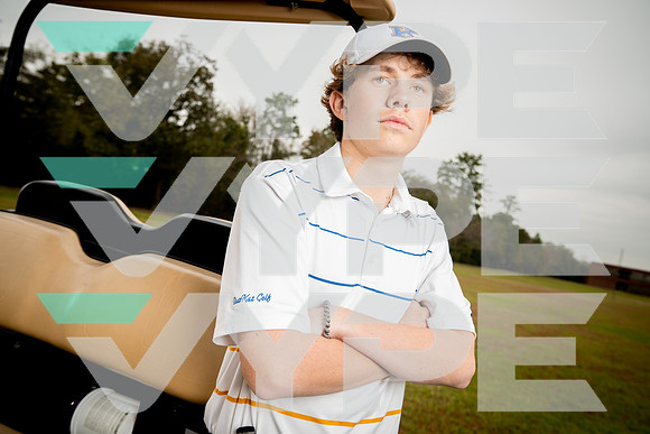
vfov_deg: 45.0
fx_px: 524
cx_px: 325
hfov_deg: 63.6
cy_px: 217
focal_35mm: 29
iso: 200
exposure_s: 1/250
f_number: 4.5
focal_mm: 29
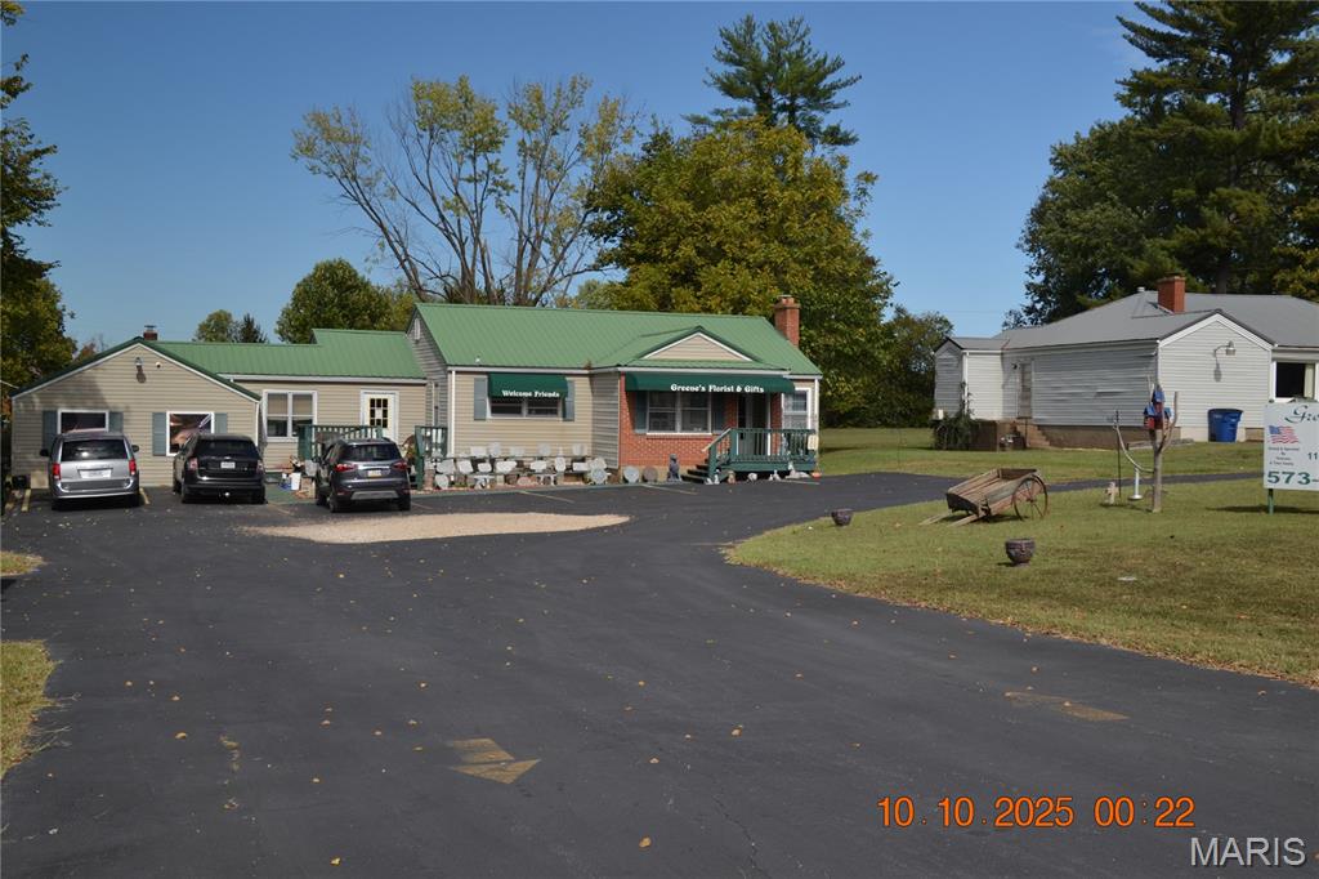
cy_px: 440
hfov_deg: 49.6
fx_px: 1428
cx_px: 660
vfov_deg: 34.2
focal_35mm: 39
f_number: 7.1
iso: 100
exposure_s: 1/200
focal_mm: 26
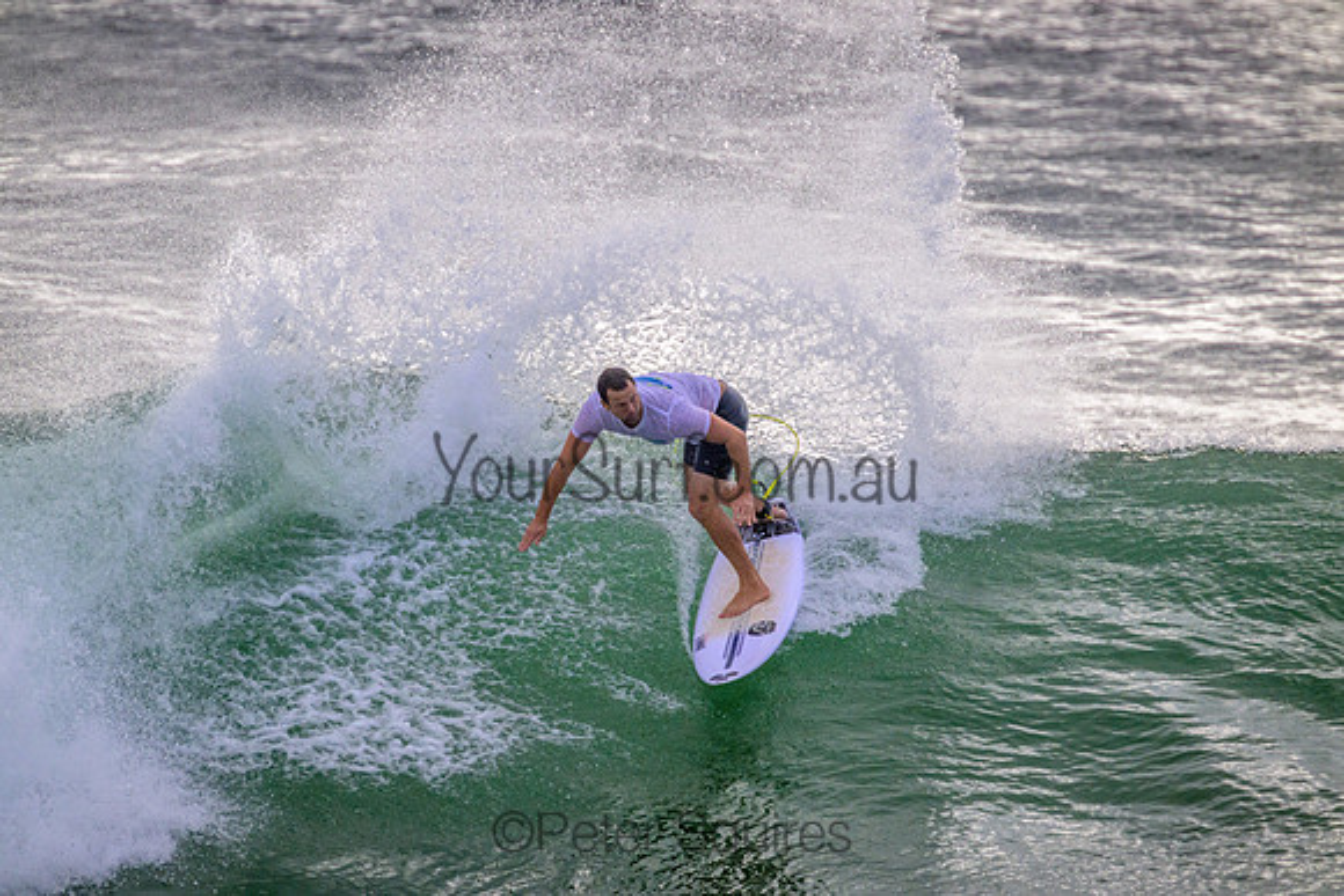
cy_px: 447
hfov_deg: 2.6
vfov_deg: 1.7
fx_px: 29922
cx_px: 671
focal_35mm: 801
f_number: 11
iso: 1100
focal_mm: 800
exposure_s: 1/2000
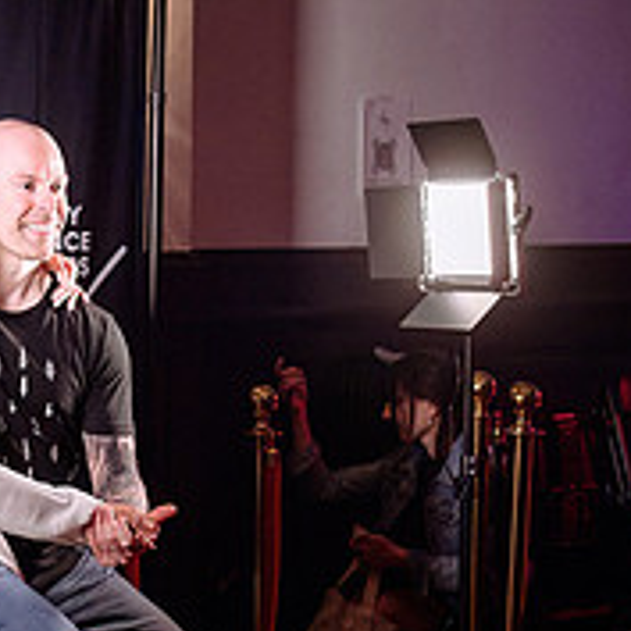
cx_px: -107
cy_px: 400
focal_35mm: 101
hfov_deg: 16.6
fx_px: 2083
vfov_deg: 17.2
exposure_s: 1/80
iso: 1000
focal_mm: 30
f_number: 3.2
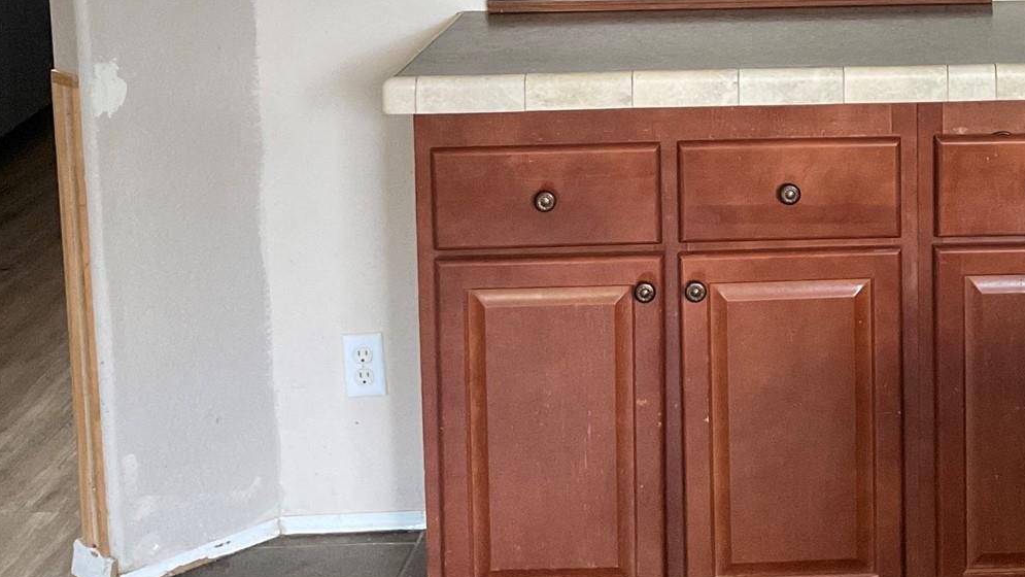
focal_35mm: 65
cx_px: 917
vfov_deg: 17.6
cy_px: -134
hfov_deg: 30.9
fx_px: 1767
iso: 200
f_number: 1.8
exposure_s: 1/60
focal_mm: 3
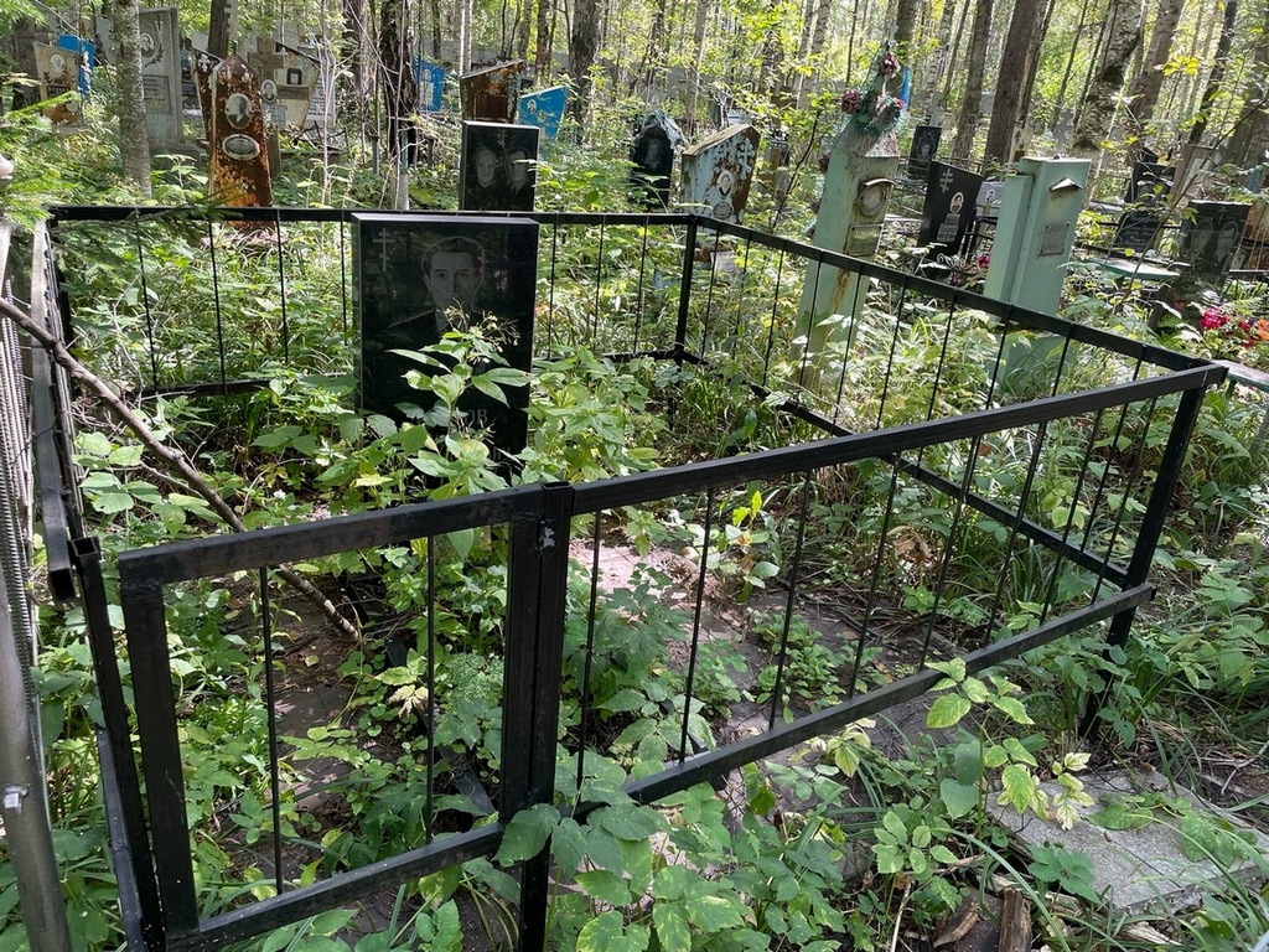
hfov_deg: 67.3
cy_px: 476
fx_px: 953
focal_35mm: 26
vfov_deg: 53.1
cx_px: 634
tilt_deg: -20.6
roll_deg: -6.0
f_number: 1.6
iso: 64
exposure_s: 1/121
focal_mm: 4.2
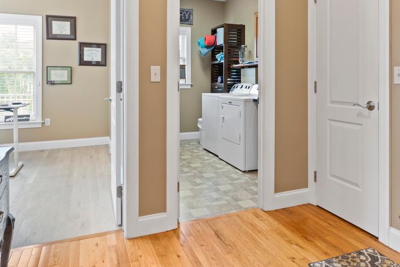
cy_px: 92
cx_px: 212
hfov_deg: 69.3
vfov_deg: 48.9
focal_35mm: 26
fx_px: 289
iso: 500
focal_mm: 18
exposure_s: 1/4
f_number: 8
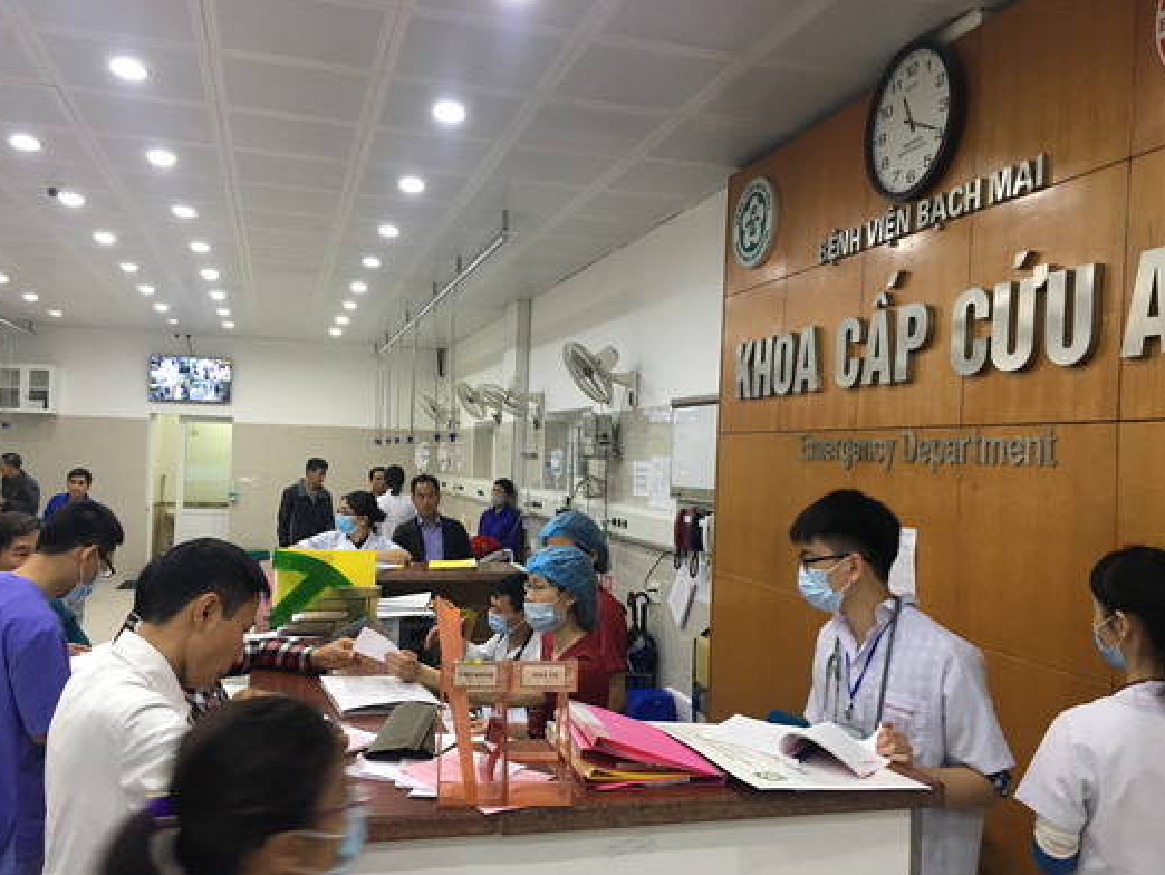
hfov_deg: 59.9
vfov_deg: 46.8
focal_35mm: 30
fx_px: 1010
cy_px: 448
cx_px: 569
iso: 160
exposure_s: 1/33
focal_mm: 4.15
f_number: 2.2
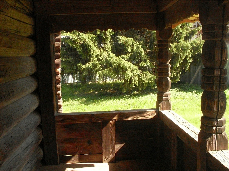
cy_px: 86
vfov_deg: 37.7
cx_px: 114
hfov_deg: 49.0
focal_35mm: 38
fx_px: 251
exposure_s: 1/125
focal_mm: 6.3
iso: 400
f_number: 8.4
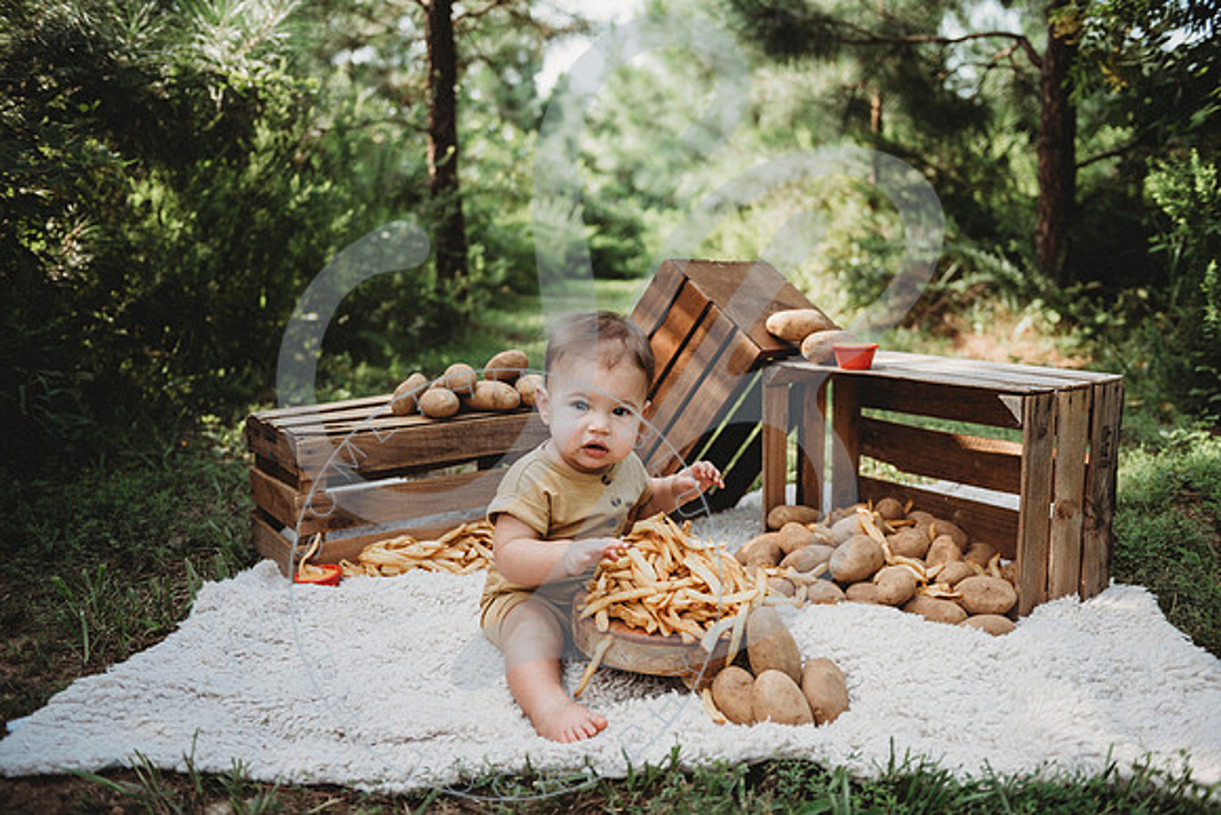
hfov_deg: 55.8
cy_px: 408
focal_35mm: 34
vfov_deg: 38.9
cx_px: 610
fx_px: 1153
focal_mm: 34
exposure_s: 1/320
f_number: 2.8
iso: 100
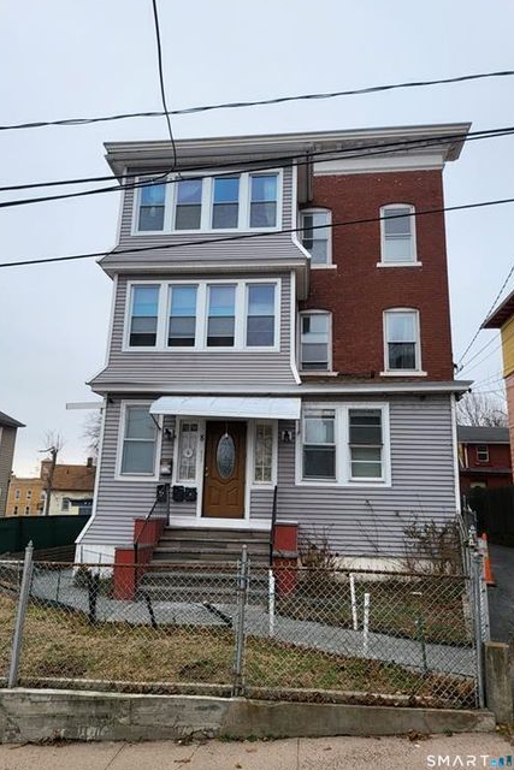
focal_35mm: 26
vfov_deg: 69.4
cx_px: 232
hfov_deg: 49.5
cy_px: 387
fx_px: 556
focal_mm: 5
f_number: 1.8
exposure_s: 1/245
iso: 40
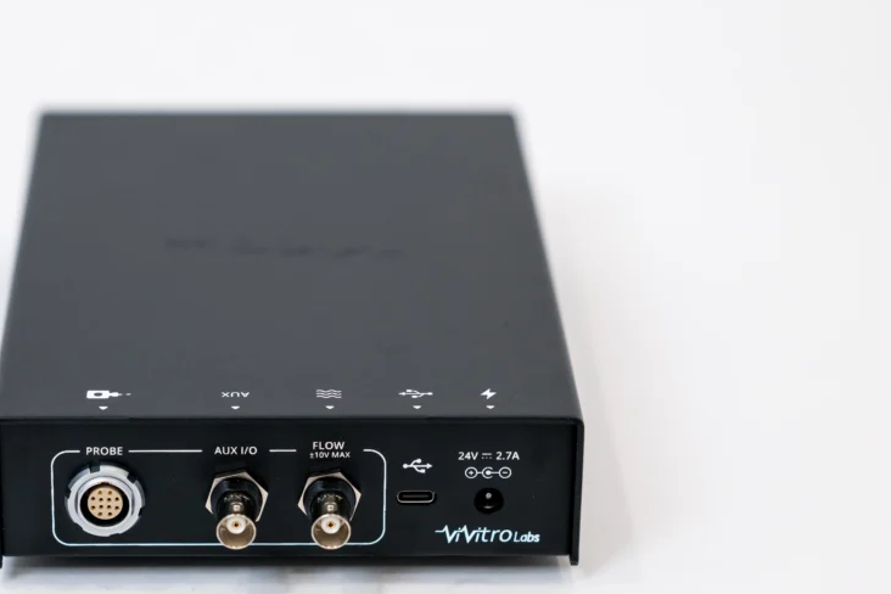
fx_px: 2945
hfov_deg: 17.2
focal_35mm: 119
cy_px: 366
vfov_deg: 11.5
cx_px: 293
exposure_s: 1/320
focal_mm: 85
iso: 400
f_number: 3.2
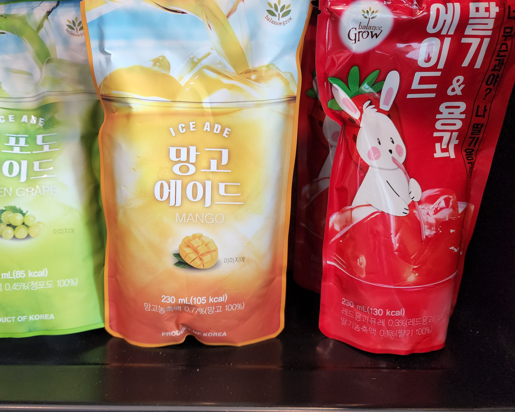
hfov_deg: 60.0
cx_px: 207
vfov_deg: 49.9
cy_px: 182
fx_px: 442
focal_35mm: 29
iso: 250
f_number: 1.8
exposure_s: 1/120
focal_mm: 6.4
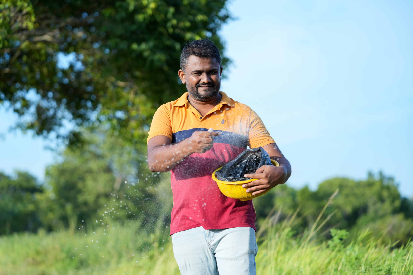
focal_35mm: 87
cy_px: 138
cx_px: 206
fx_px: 998
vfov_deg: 15.7
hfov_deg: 23.4
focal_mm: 87
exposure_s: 1/1250
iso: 200
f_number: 2.8
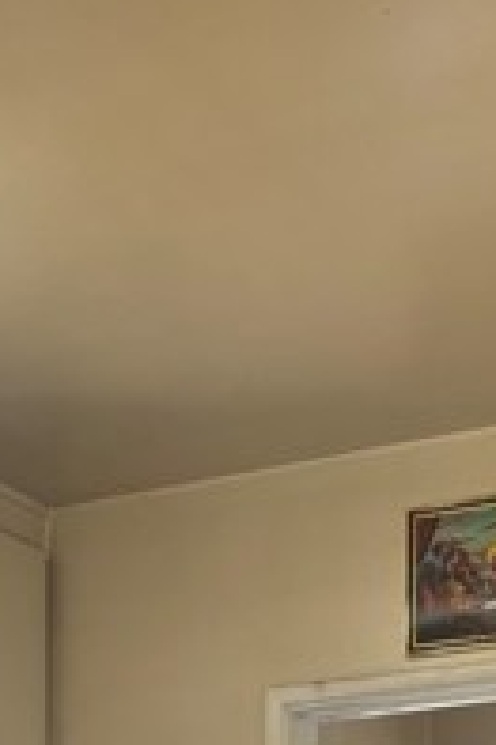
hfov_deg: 15.4
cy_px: 1048
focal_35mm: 88
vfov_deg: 20.5
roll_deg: -1.8
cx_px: 117
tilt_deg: +1.2
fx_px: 1822
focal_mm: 5.96
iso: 125
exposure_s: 1/120
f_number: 1.6
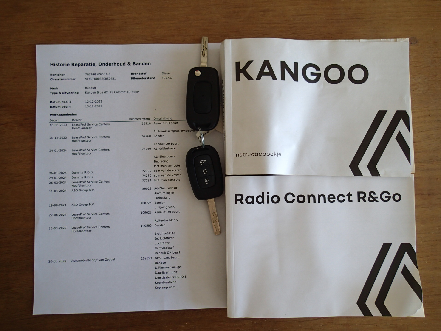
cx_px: 220
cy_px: 166
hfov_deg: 69.4
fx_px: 318
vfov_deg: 54.9
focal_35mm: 25
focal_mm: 4.5
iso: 100
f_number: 2
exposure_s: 1/80
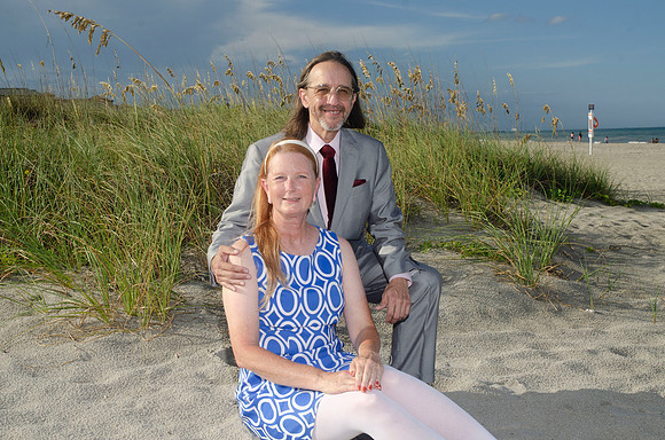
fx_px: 857
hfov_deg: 42.4
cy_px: 220
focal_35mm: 46
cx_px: 332
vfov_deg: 28.8
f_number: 10
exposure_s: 1/250
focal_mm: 31
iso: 100
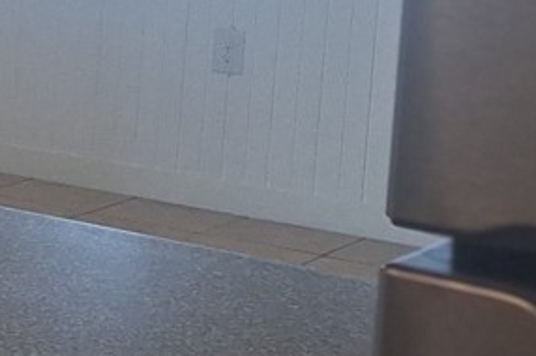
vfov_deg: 10.1
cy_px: -21
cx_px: -714
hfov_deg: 12.4
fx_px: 1993
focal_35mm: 134
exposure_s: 1/120
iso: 80
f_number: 1.8
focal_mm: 5.54
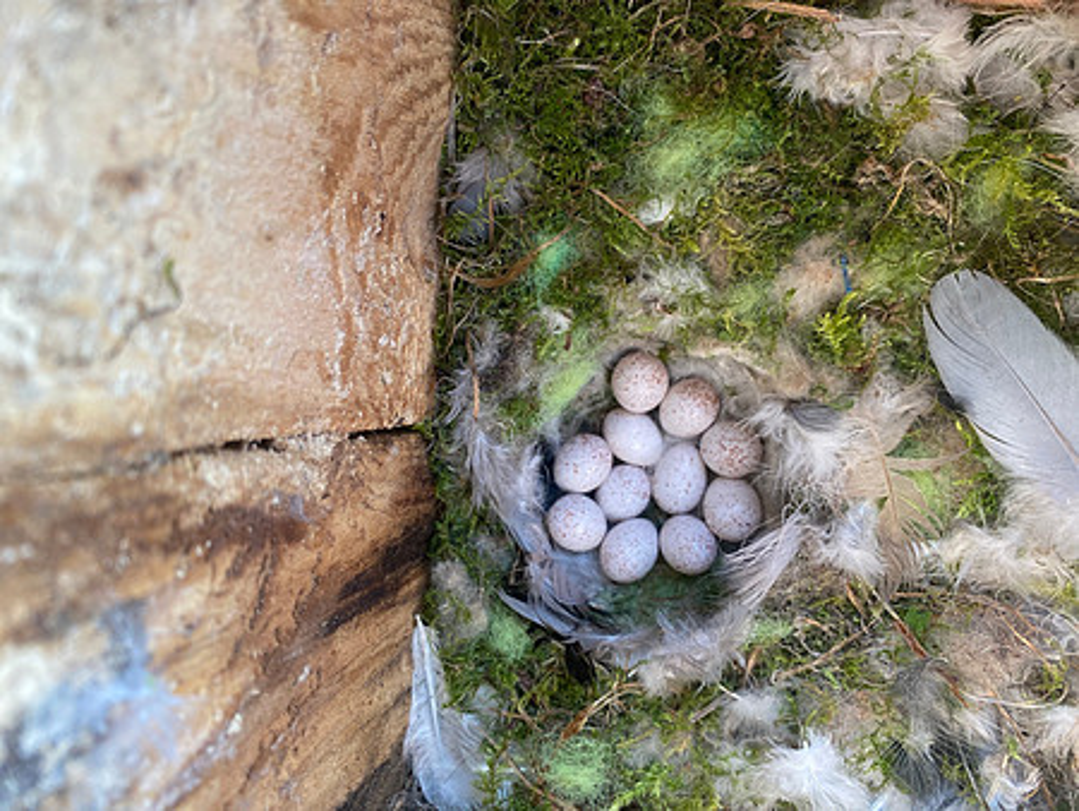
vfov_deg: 53.1
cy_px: 406
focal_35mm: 26
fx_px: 811
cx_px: 540
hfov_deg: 67.3
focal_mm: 4.25
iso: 125
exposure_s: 1/117
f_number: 1.8
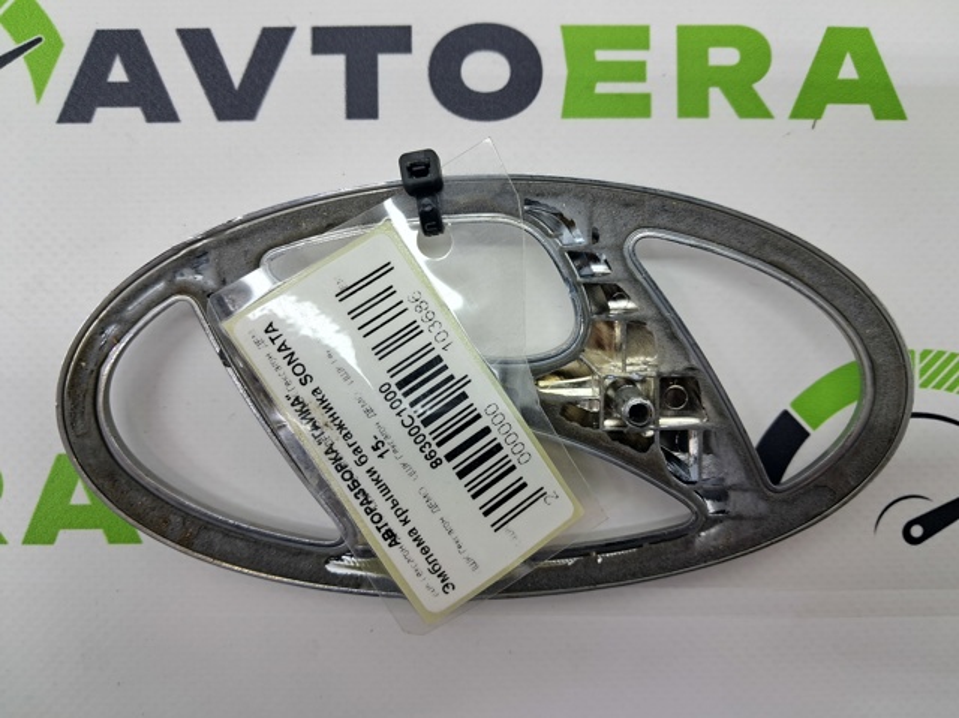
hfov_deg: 65.4
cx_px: 480
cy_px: 359
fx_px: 747
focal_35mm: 27
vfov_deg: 51.3
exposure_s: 1/50
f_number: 1.8
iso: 50
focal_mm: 4
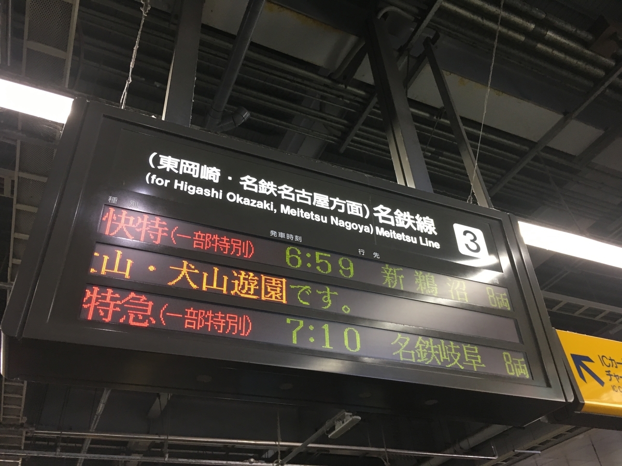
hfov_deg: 61.7
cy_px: 233
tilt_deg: +39.2
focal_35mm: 29
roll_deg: +5.5
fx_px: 521
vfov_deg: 48.2
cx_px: 311
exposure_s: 1/30
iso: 80
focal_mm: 4.15
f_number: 2.2
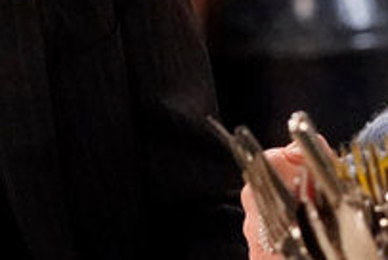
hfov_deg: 3.4
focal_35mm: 614
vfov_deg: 2.2
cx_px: 382
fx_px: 6627
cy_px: -103
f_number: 4.5
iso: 16000
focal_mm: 104
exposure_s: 1/250
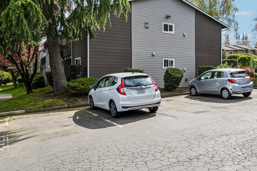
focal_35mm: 37
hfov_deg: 51.0
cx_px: 169
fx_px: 264
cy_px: 80
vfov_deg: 35.9
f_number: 9
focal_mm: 14
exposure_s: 1/200
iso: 250
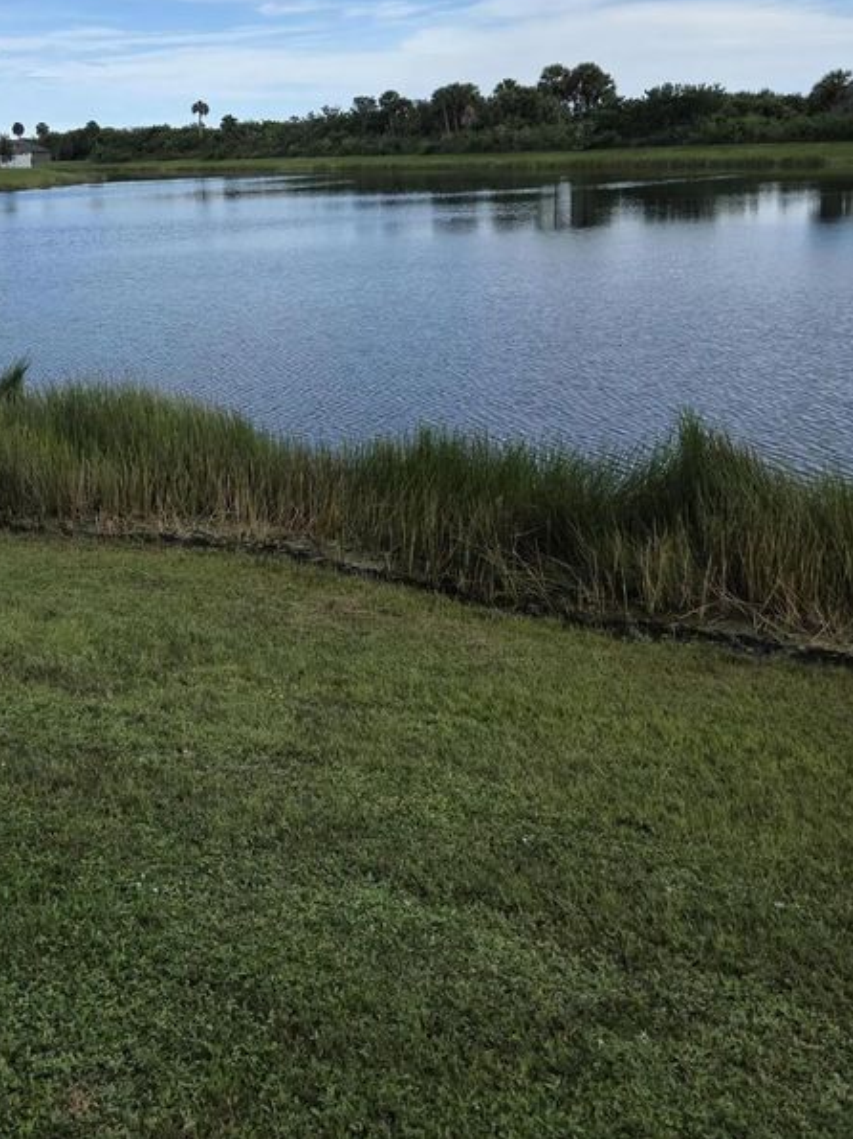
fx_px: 1085
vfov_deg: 53.5
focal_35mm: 33
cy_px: 326
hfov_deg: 42.1
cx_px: 254
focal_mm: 5.4
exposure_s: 1/5129
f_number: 1.8
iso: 80
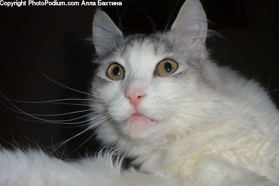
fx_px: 294
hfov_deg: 50.7
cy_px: 102
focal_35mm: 38
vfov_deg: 35.0
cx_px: 141
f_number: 5.6
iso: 320
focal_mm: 6.3
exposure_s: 1/250
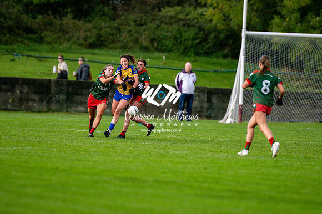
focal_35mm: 450
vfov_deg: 3.1
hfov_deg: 4.6
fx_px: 4023
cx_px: 161
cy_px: 107
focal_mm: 300
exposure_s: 1/3200
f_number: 2.8
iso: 400
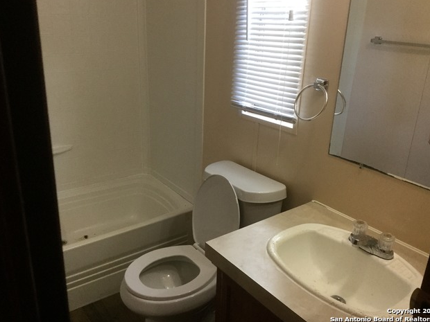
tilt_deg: -21.5
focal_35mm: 32
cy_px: 157
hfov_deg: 56.8
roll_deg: -4.7
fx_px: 398
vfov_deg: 44.2
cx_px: 219
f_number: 2.4
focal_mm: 3.3
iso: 125
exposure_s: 1/30
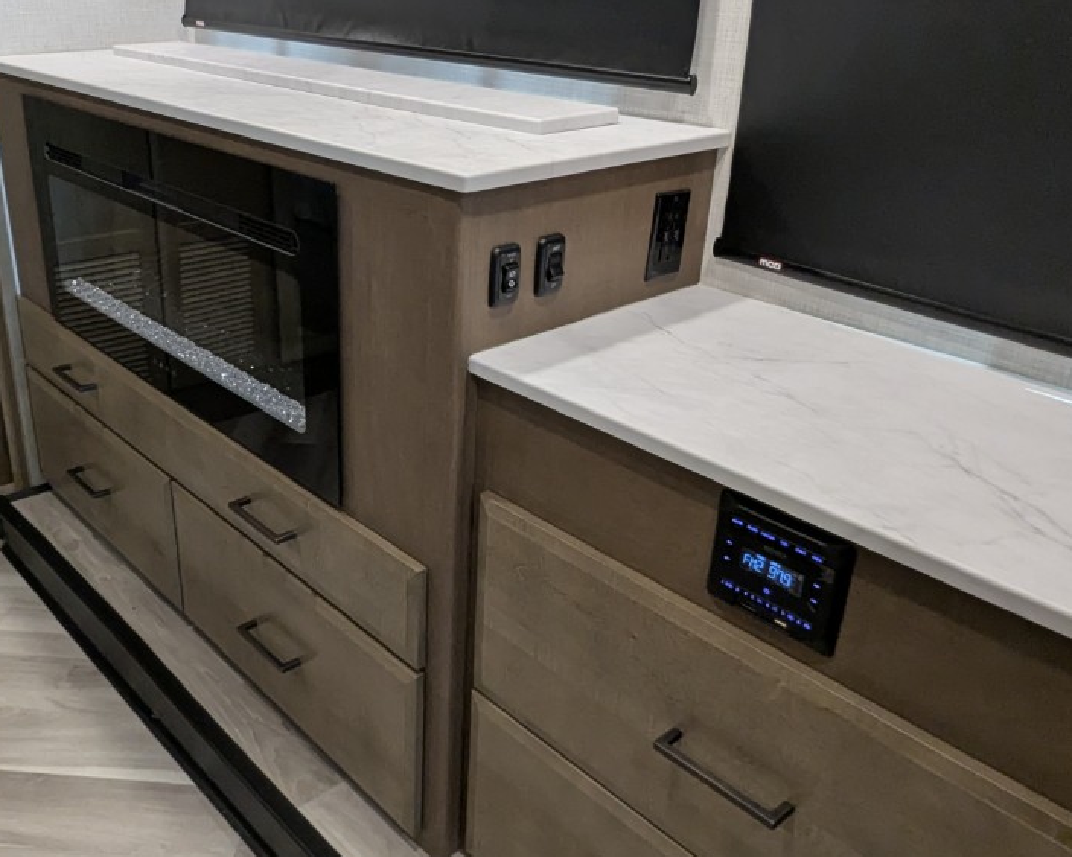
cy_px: 382
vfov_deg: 47.0
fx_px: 983
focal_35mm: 31
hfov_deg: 56.6
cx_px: 412
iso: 292
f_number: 2.2
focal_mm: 2.35
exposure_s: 1/60
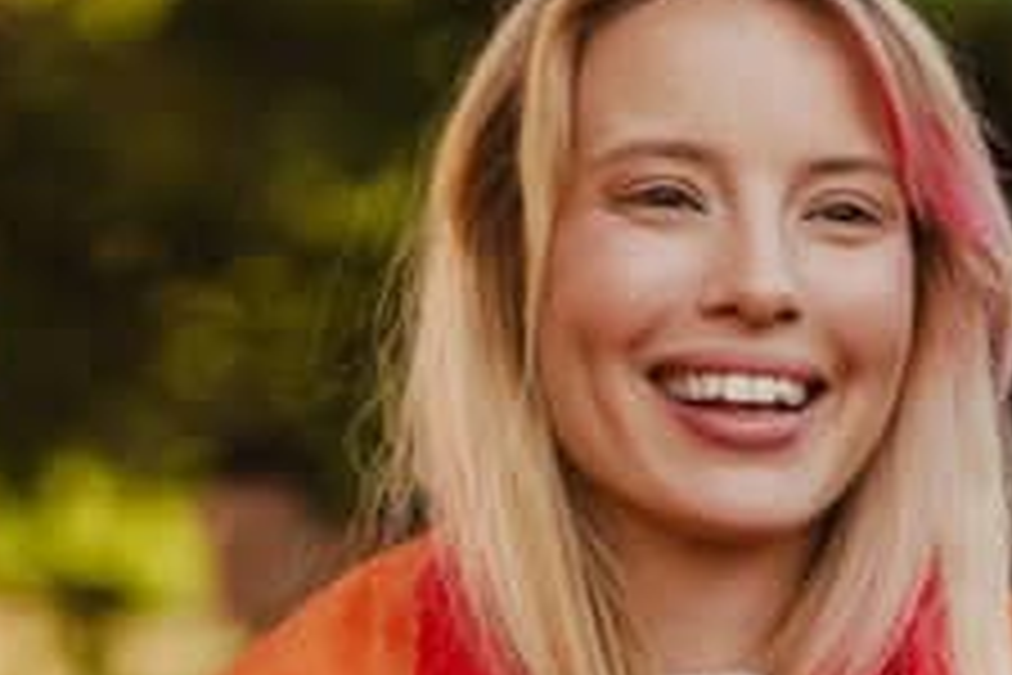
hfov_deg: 8.2
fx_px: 7027
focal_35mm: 250
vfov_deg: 5.5
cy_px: 713
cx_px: 234
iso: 320
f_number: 3.2
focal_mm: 88
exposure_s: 1/500
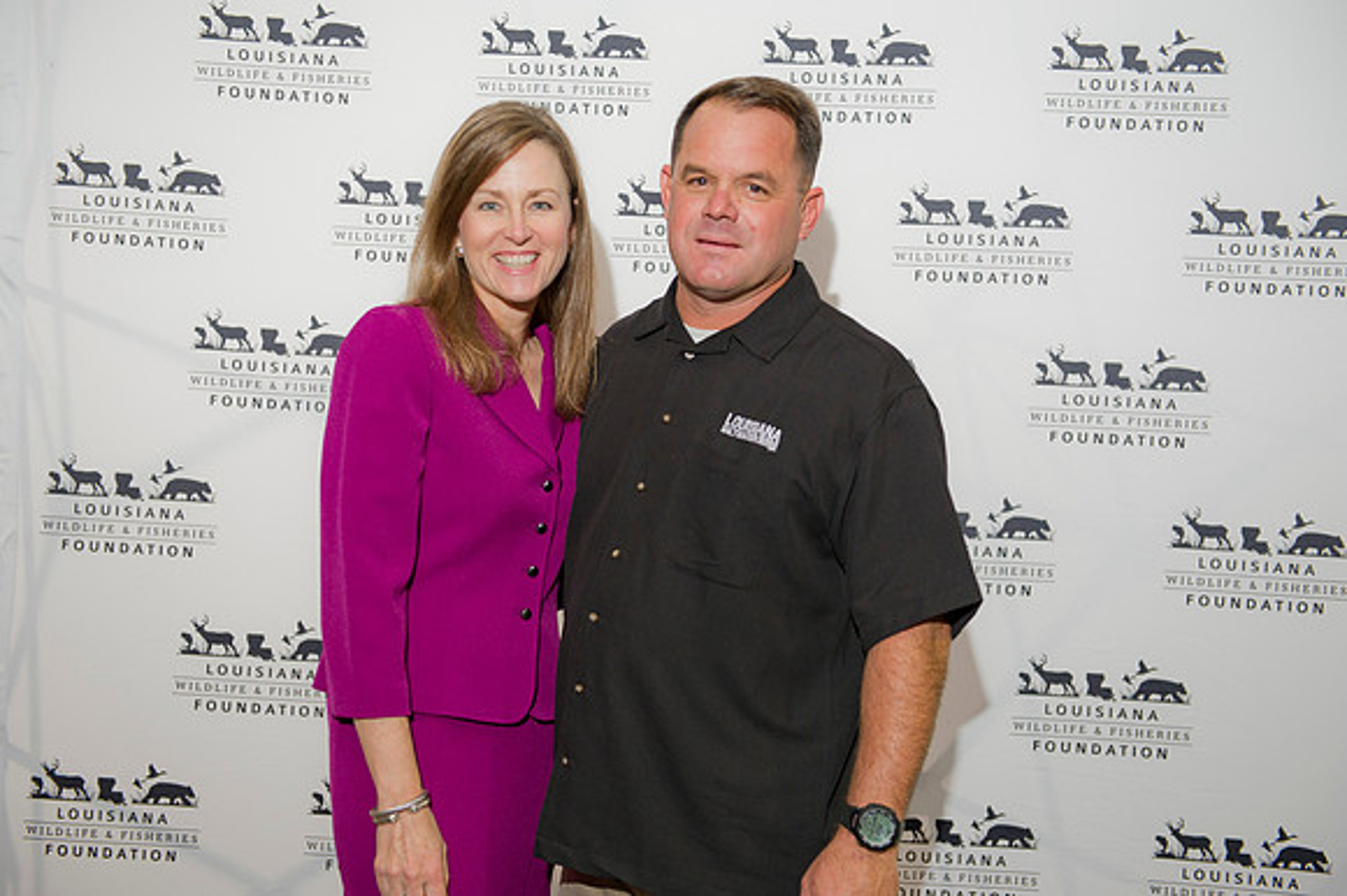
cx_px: 674
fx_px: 1795
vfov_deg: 28.0
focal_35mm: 48
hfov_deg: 41.1
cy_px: 448
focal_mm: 48
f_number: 3.5
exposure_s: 1/125
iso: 800
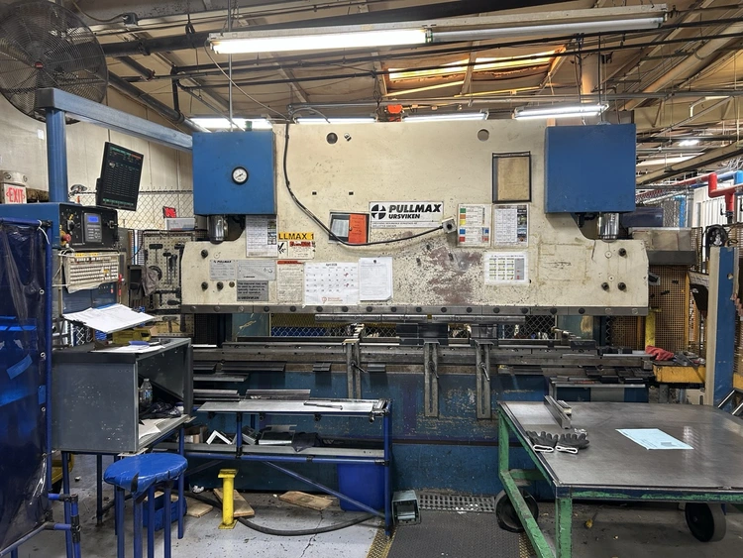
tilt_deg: -2.5
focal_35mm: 26
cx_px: 372
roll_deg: +1.4
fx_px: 558
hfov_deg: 67.3
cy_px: 279
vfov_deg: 53.1
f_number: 1.5
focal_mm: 5.7
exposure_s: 1/60
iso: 125
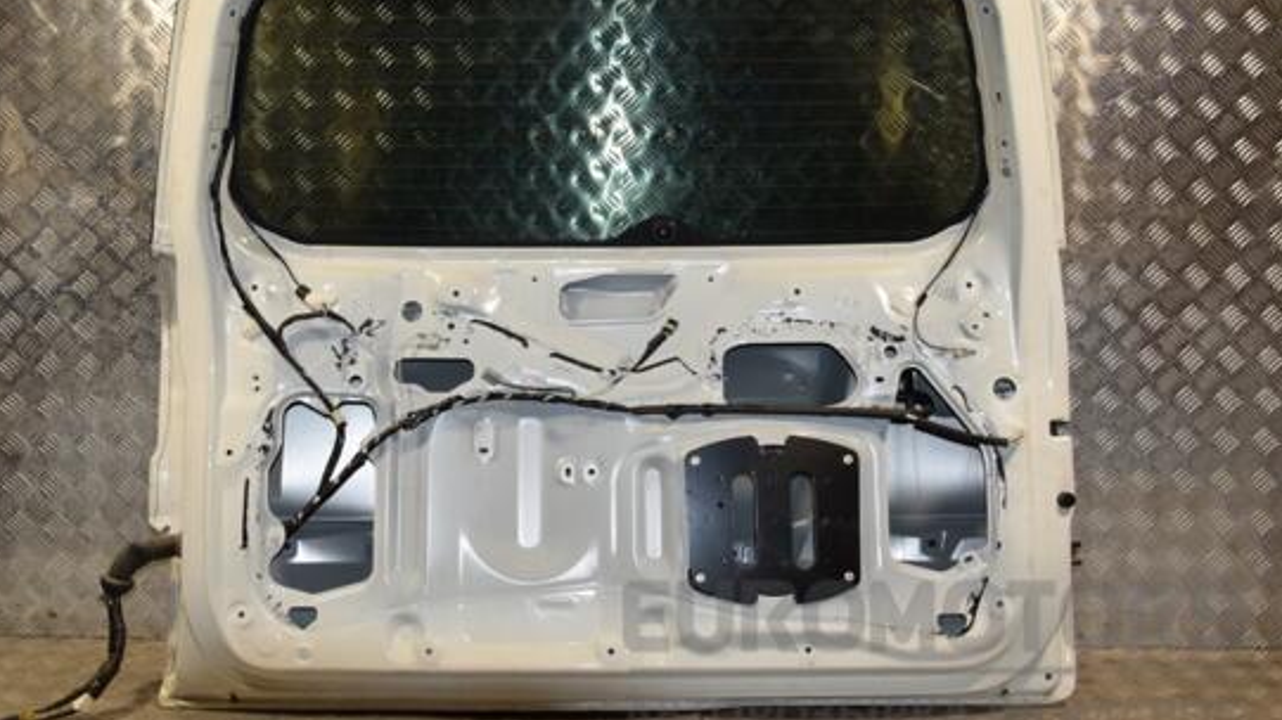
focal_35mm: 37
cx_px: 578
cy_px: 301
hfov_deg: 54.5
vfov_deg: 32.3
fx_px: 1243
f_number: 10
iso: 800
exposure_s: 1/200
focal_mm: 21
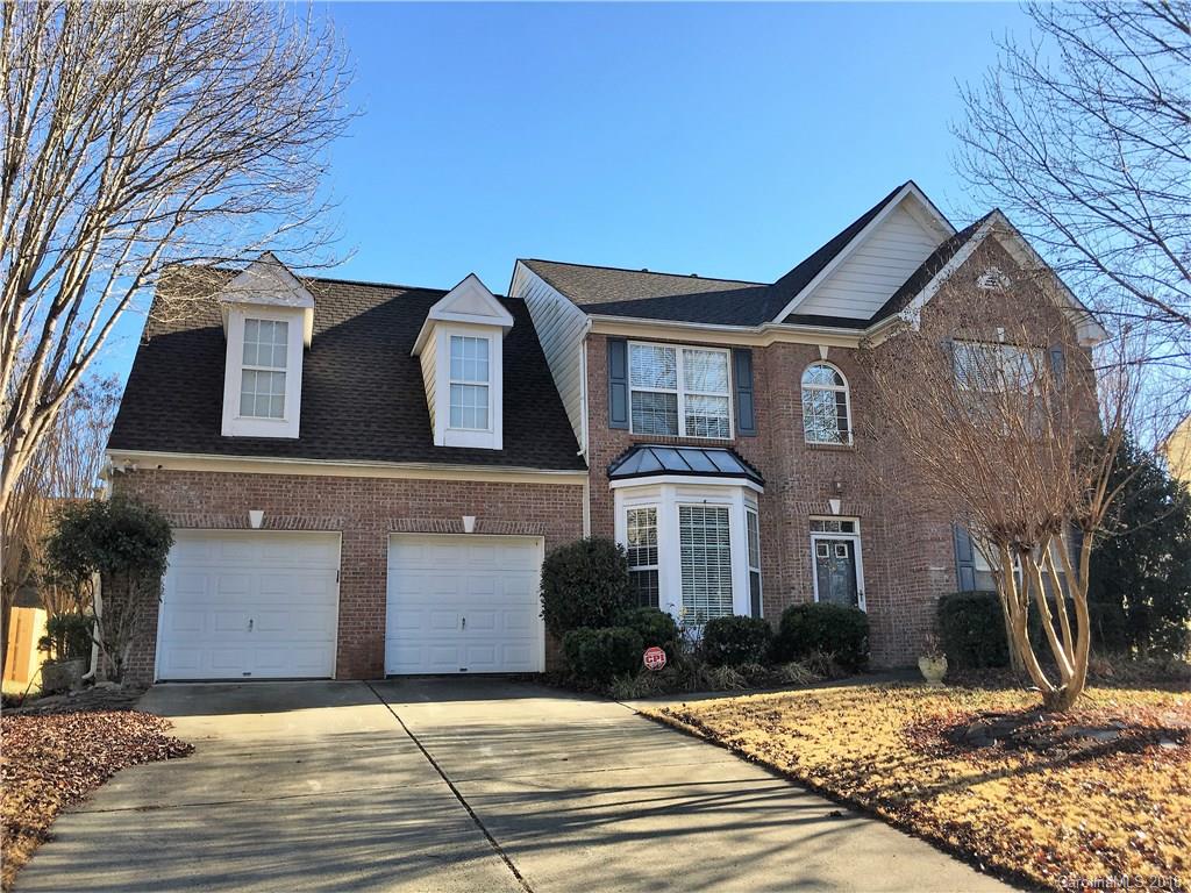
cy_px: 446
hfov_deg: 61.7
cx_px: 596
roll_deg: +0.7
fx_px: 998
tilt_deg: +13.5
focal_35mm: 29
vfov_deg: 48.2
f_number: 2.2
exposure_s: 1/596
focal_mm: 4.15
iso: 25
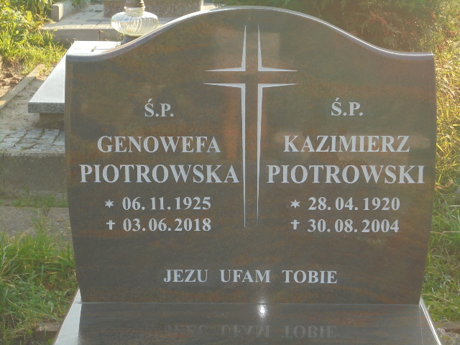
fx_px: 1103
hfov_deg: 23.6
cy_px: 172
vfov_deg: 17.8
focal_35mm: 83
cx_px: 230
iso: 100
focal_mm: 14.9
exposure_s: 1/80
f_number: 6.7
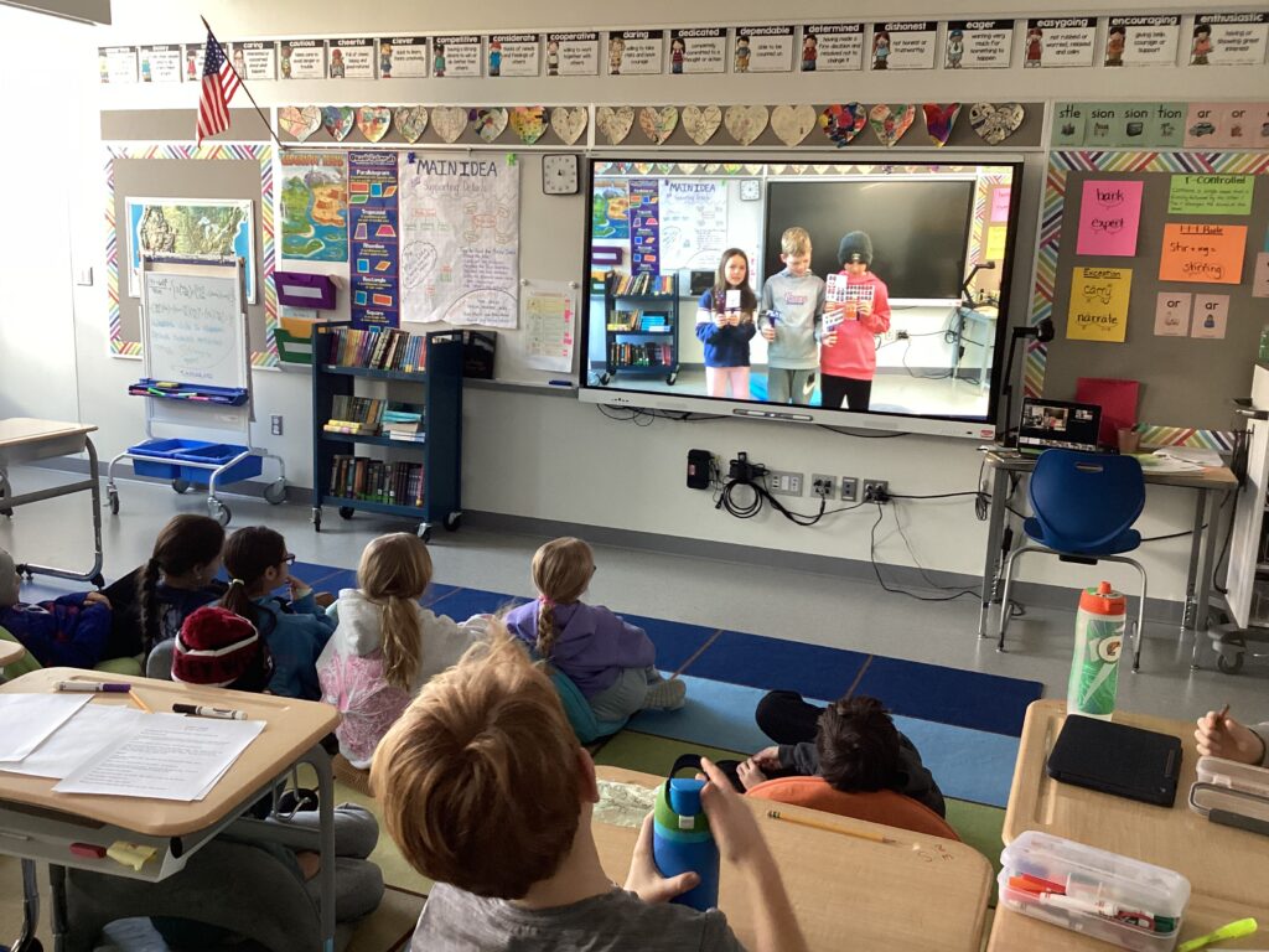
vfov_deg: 45.4
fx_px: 1136
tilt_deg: -12.5
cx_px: 634
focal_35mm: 31
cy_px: 476
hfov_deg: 58.4
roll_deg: -3.1
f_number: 2.4
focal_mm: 3.3
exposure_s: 1/50
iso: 160
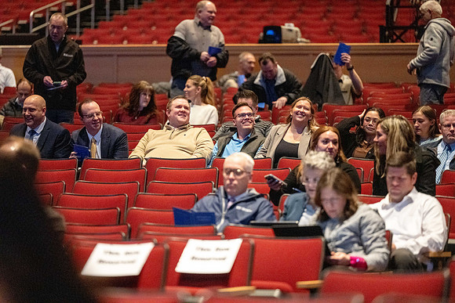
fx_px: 2465
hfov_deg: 10.5
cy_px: 152
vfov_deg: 7.0
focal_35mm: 195
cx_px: 228
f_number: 2.8
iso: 12800
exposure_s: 1/160
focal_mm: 195
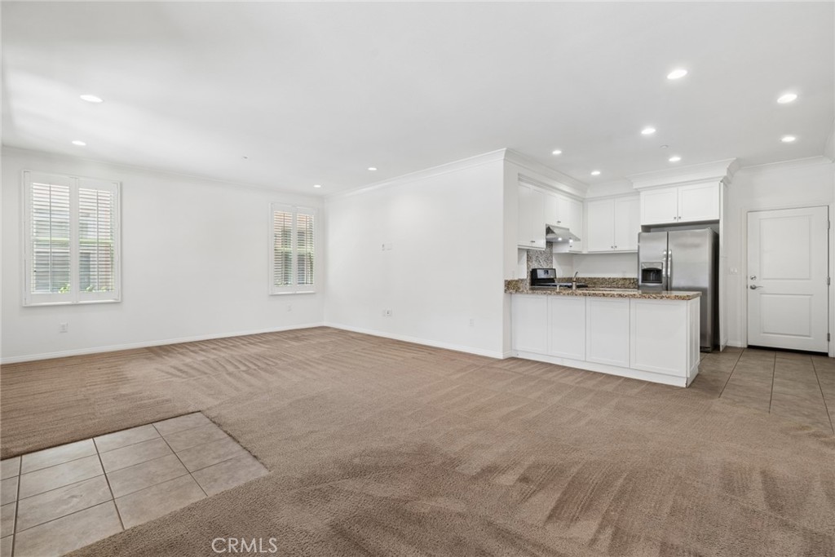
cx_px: 418
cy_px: 278
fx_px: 348
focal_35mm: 15
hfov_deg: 100.4
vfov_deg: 77.3
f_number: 8
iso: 400
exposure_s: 1/10
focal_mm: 15
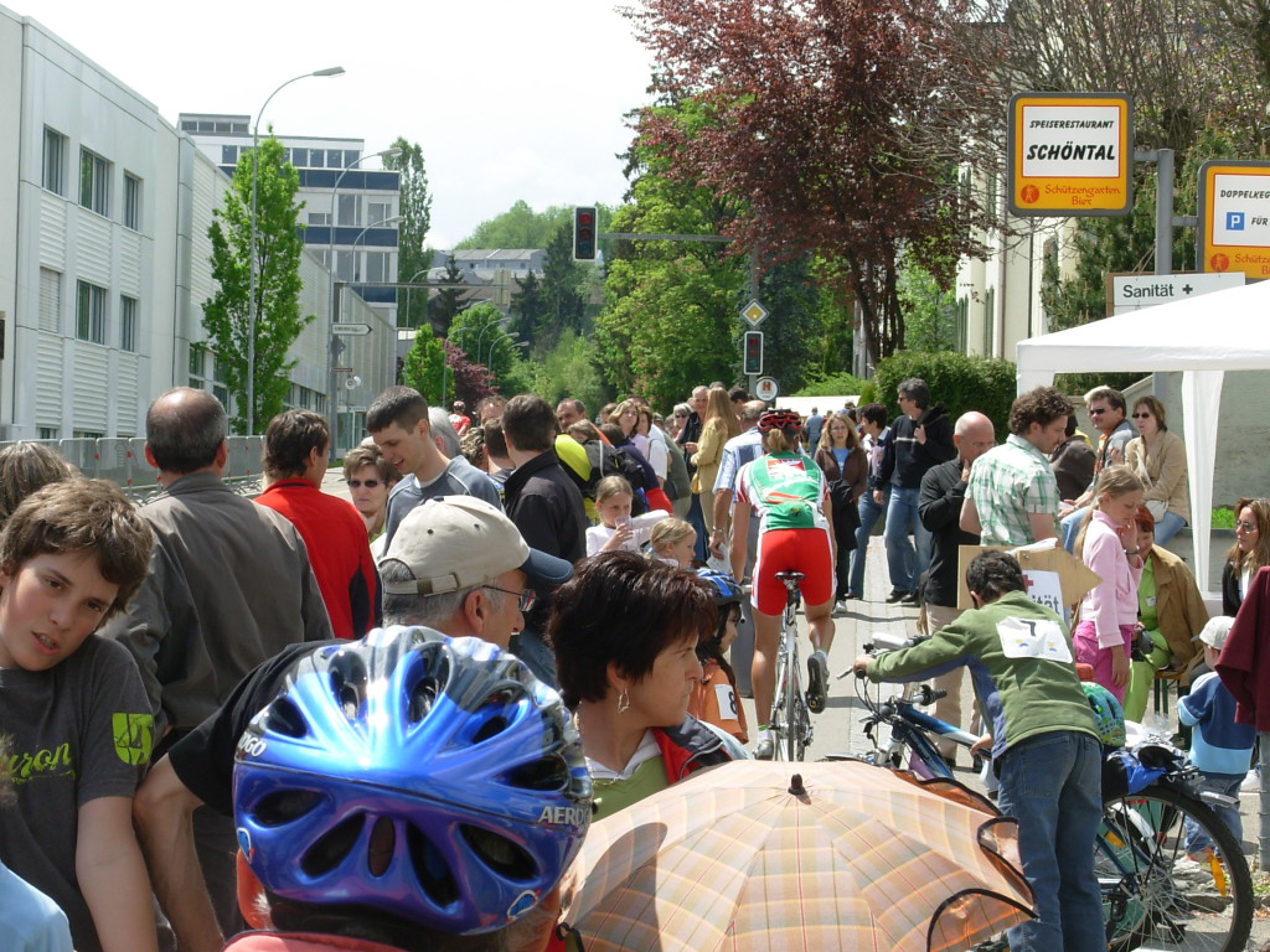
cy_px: 476
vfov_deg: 16.6
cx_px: 635
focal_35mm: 89
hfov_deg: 22.0
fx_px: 3265
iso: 50
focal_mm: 14.7
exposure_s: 1/235
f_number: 6.5
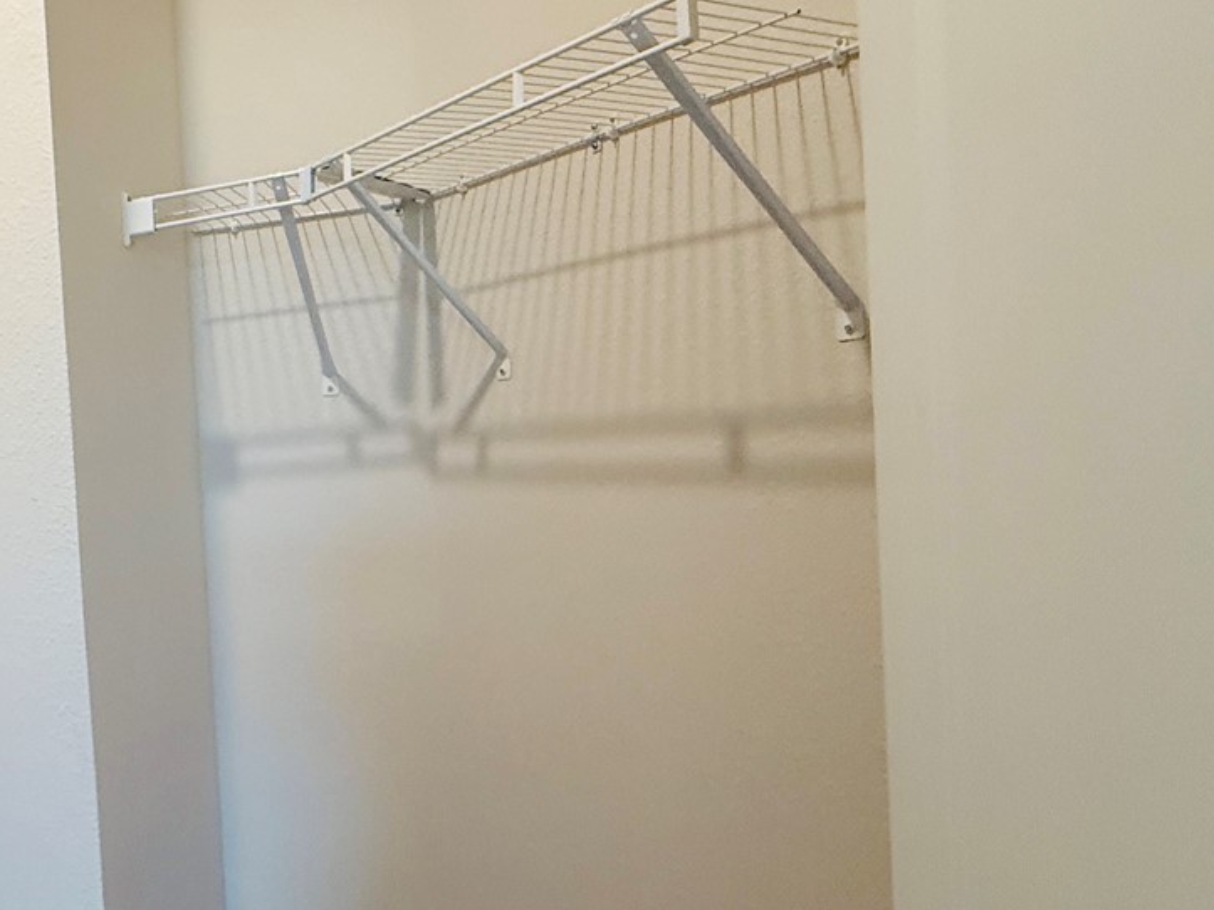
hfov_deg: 49.7
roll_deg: +3.4
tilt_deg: -0.8
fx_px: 1087
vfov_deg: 45.4
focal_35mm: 31
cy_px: 470
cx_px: 52
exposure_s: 1/120
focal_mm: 2.22
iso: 320
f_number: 2.2
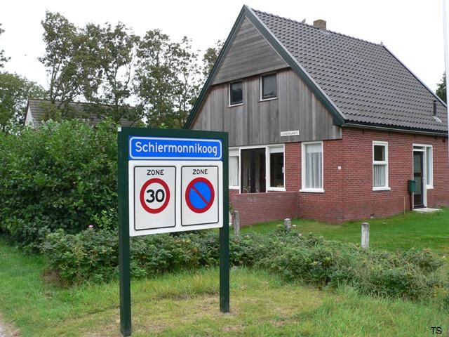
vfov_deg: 39.7
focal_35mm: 36
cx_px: 224
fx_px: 467
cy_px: 168
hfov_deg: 51.4
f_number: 4
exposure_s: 1/200
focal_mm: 6
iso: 100
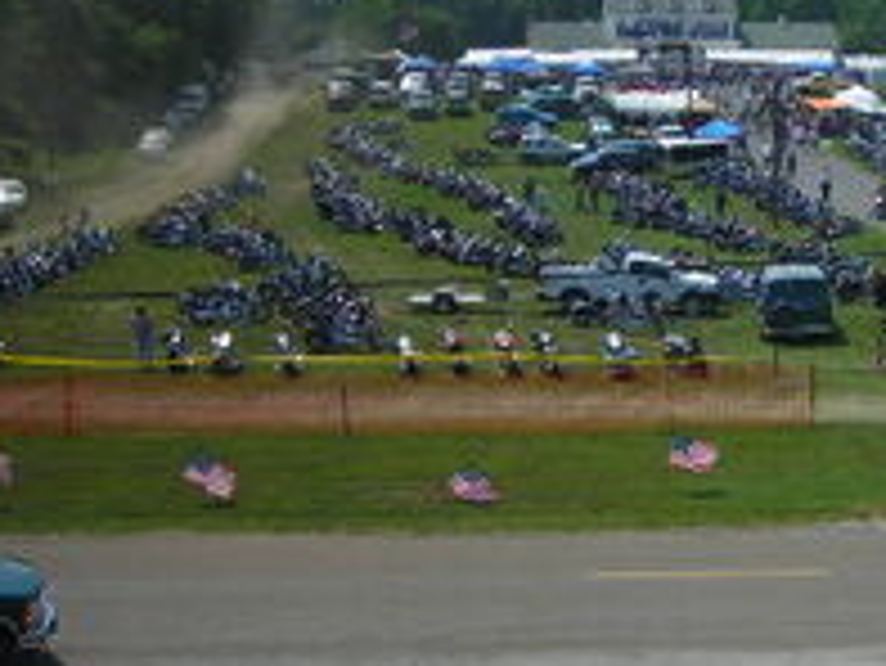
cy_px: 248
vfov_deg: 19.1
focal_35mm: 77
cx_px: 778
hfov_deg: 24.7
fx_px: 1972
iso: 50
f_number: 6.4
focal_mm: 6.3
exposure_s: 1/252
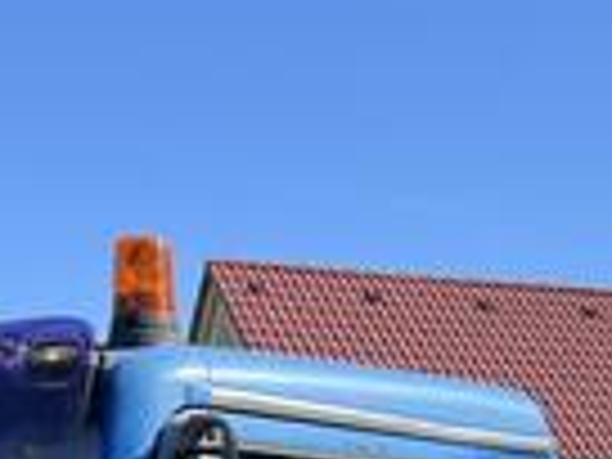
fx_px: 1927
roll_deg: +1.2
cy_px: 828
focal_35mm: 109
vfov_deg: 12.4
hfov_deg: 18.0
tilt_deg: -0.7
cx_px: 414
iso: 50
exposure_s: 1/1869
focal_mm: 5.7
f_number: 1.5
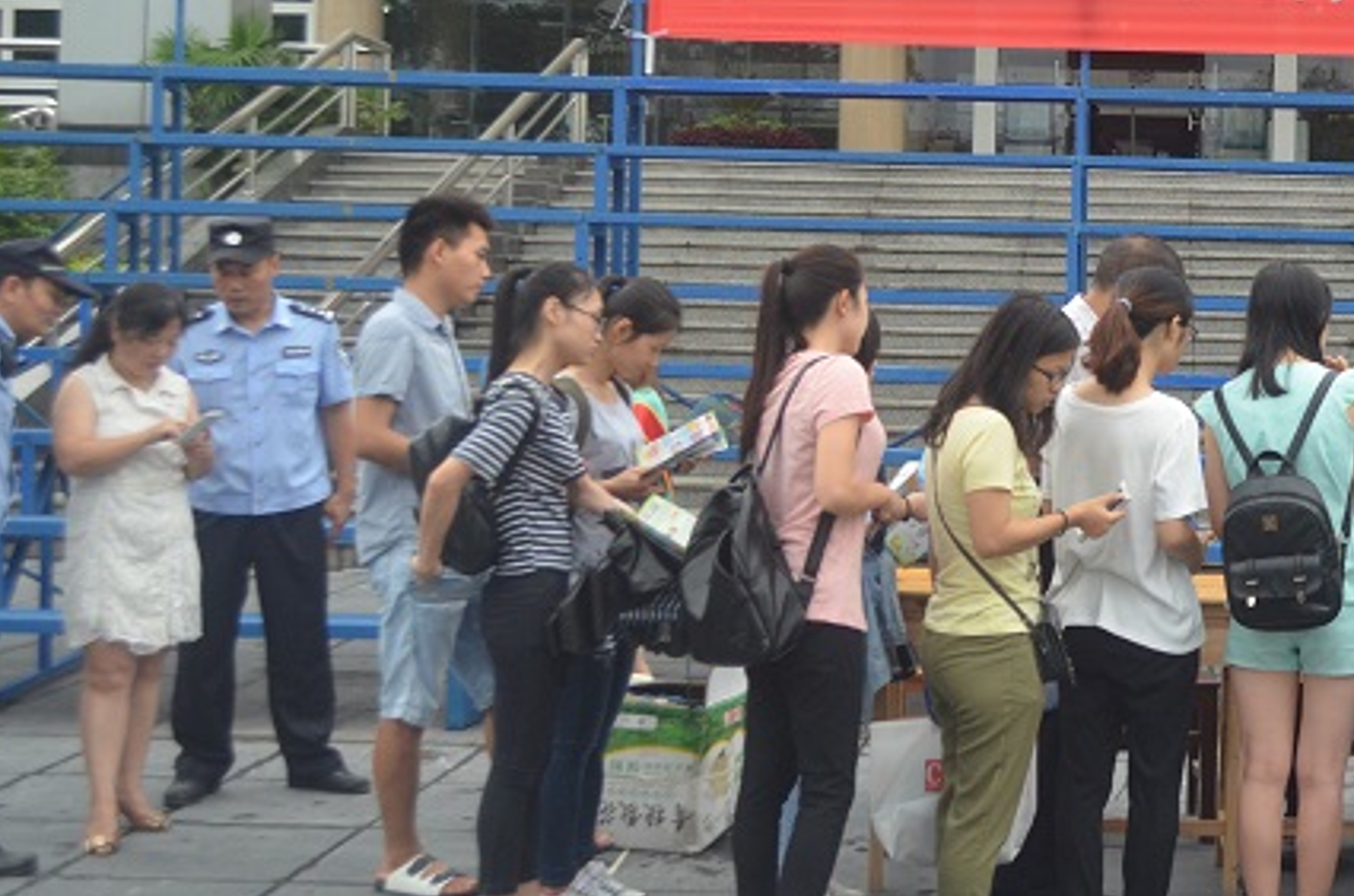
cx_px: 1179
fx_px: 2327
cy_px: 278
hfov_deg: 31.2
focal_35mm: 62
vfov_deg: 21.7
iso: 800
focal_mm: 22
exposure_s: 1/640
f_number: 4
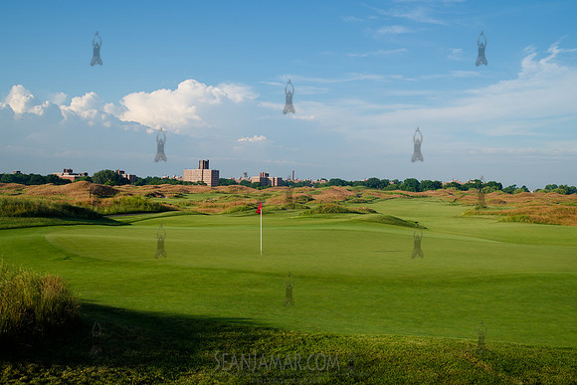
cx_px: 288
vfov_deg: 37.9
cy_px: 192
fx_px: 561
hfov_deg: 54.4
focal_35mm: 35
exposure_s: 1/320
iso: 100
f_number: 7.1
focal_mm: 35
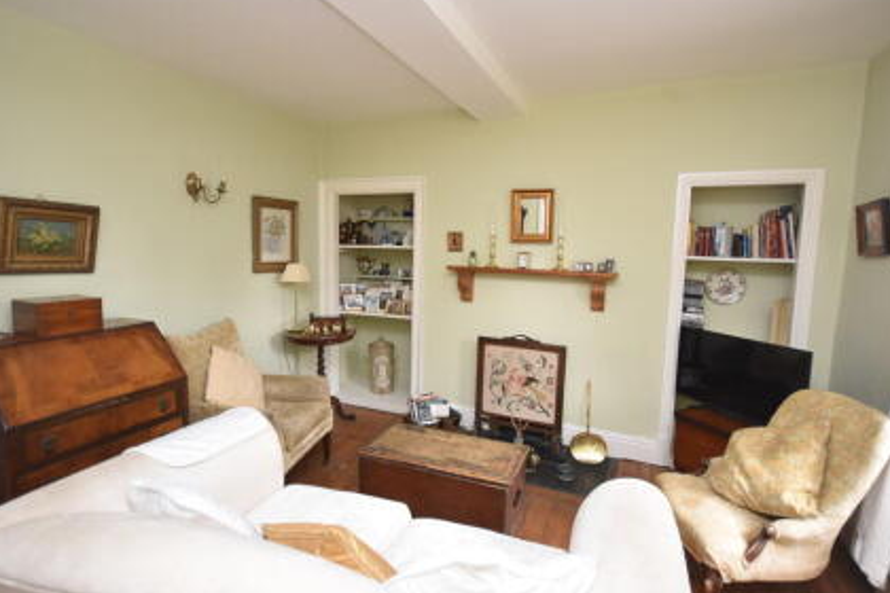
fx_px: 420
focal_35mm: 17
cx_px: 453
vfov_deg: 70.4
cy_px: 287
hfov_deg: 93.3
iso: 900
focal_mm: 10
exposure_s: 1/125
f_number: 4
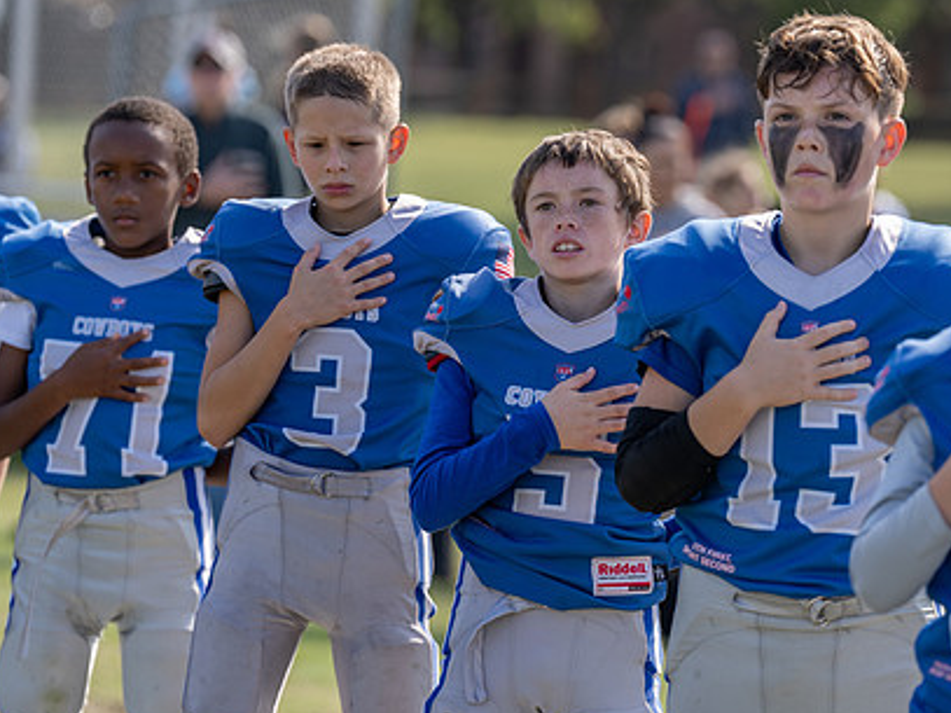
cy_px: 335
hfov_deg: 8.9
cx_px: 500
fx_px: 6097
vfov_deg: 6.7
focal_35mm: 222
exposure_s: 1/500
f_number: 3.5
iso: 100
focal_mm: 162
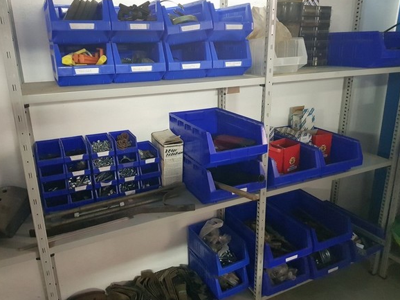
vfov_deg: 51.3
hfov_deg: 65.3
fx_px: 312
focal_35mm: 27
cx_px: 204
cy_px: 148
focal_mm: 4.2
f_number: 1.7
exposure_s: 1/50
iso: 1000
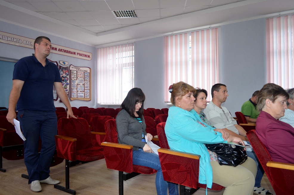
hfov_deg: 67.5
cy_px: 98
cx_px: 147
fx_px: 220
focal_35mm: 27
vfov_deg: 47.7
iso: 280
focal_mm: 18
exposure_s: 1/125
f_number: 3.5
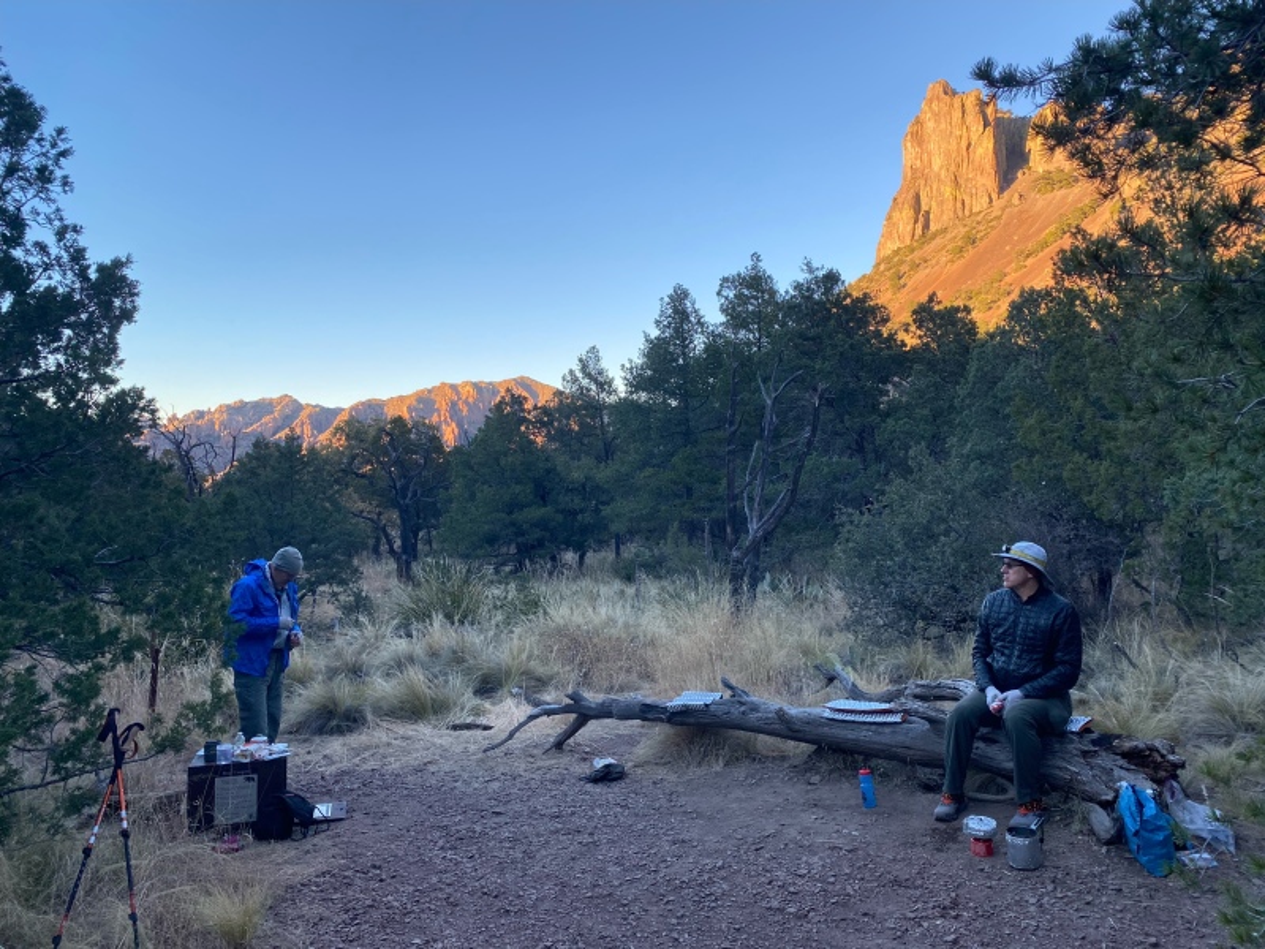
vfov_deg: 53.1
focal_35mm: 26
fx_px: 950
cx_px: 632
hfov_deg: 67.3
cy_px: 474
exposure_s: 1/364
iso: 32
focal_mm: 4.25
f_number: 1.8
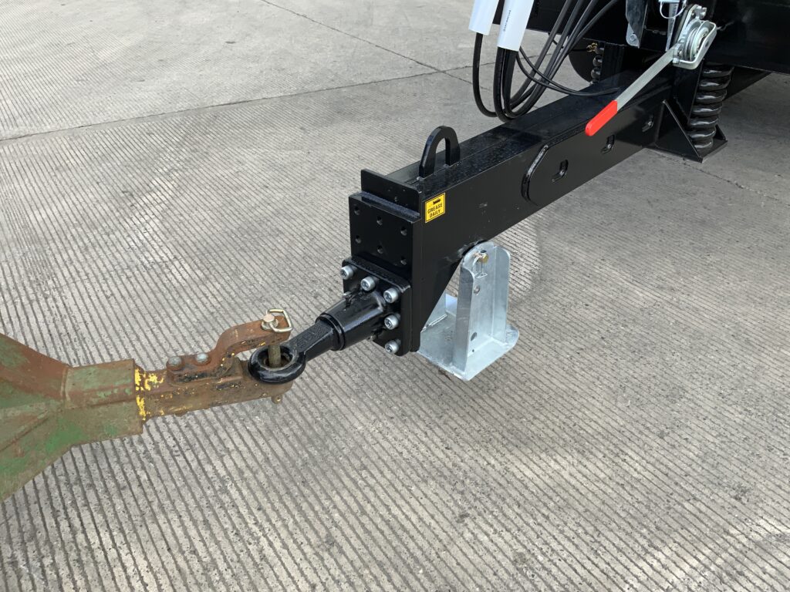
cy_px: 296
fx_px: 662
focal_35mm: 29
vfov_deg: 48.2
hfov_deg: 61.7
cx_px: 395
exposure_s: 1/286
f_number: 1.8
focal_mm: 3
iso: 16
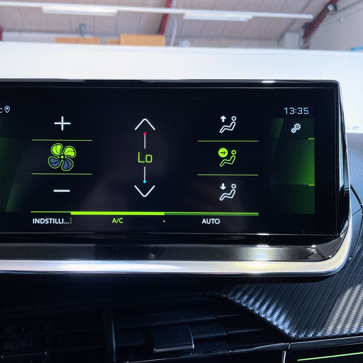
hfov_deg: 52.2
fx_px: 368
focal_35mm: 31
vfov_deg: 52.5
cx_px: 145
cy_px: 183
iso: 100
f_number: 1.6
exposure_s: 1/100
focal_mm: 4.2
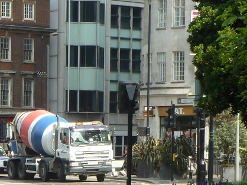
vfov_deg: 6.8
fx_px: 1549
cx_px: -112
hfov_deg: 8.9
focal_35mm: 217
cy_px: 280
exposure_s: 1/200
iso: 80
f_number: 4
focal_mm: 10.3
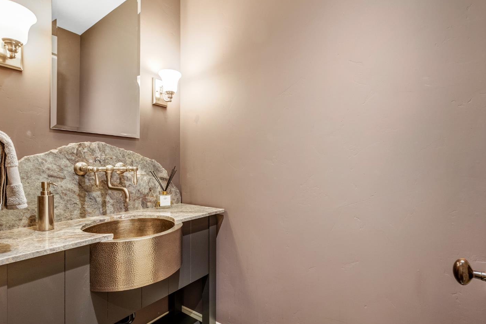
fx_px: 229
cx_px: 244
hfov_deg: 93.3
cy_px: 170
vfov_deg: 70.4
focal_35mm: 17
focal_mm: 16
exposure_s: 1/10
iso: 800
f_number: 8
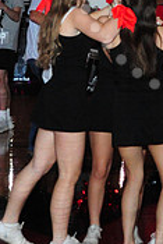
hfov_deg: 8.5
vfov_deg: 12.6
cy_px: -61
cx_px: 234
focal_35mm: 159
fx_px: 1078
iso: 6400
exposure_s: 1/60
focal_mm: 48
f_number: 5.6
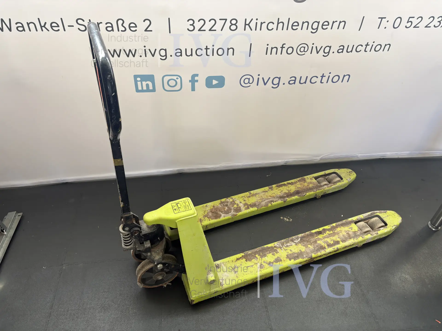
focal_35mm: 26
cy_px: 166
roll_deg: -0.4
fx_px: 332
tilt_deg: -39.4
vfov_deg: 53.1
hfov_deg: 67.3
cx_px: 221
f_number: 1.6
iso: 125
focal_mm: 5.96
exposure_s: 1/93
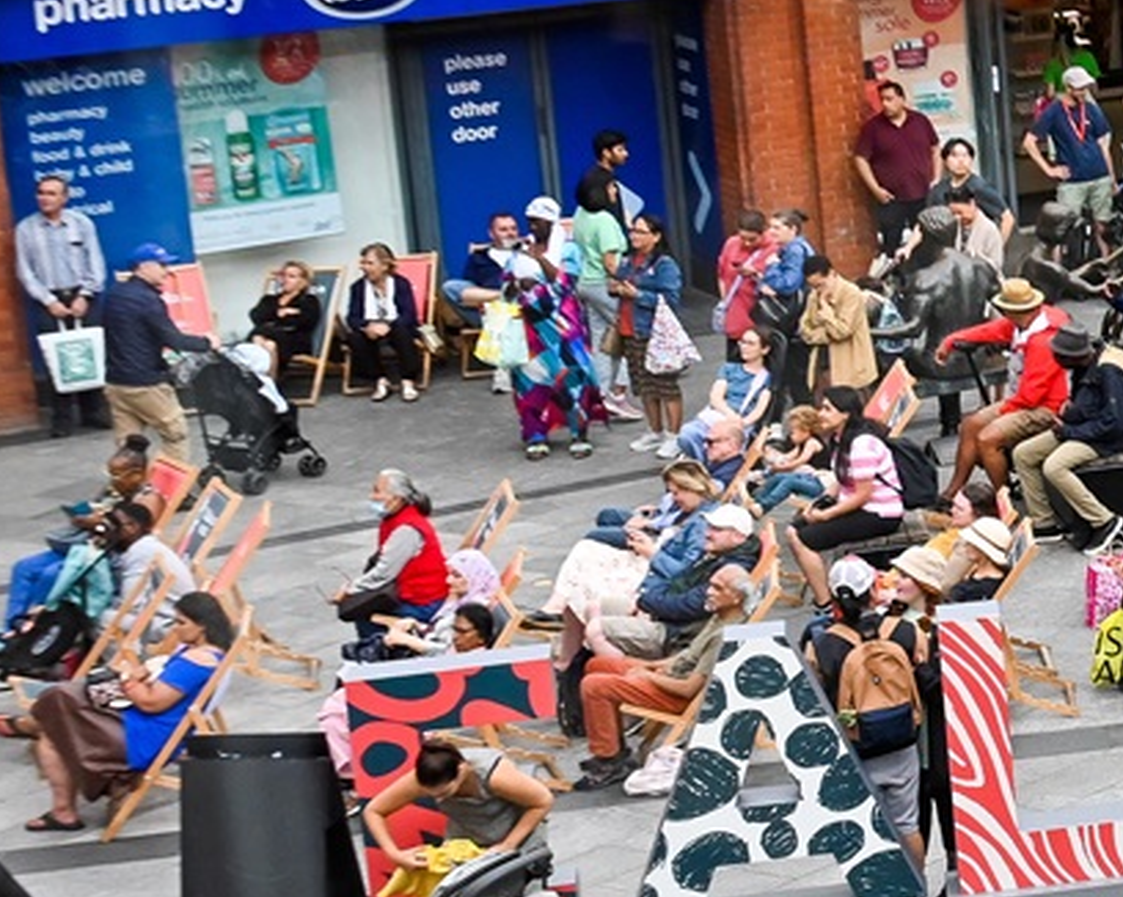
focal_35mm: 107
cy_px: 245
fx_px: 3555
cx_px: 2048
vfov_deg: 14.3
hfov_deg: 15.4
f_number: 8
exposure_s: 1/320
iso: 800
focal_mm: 31
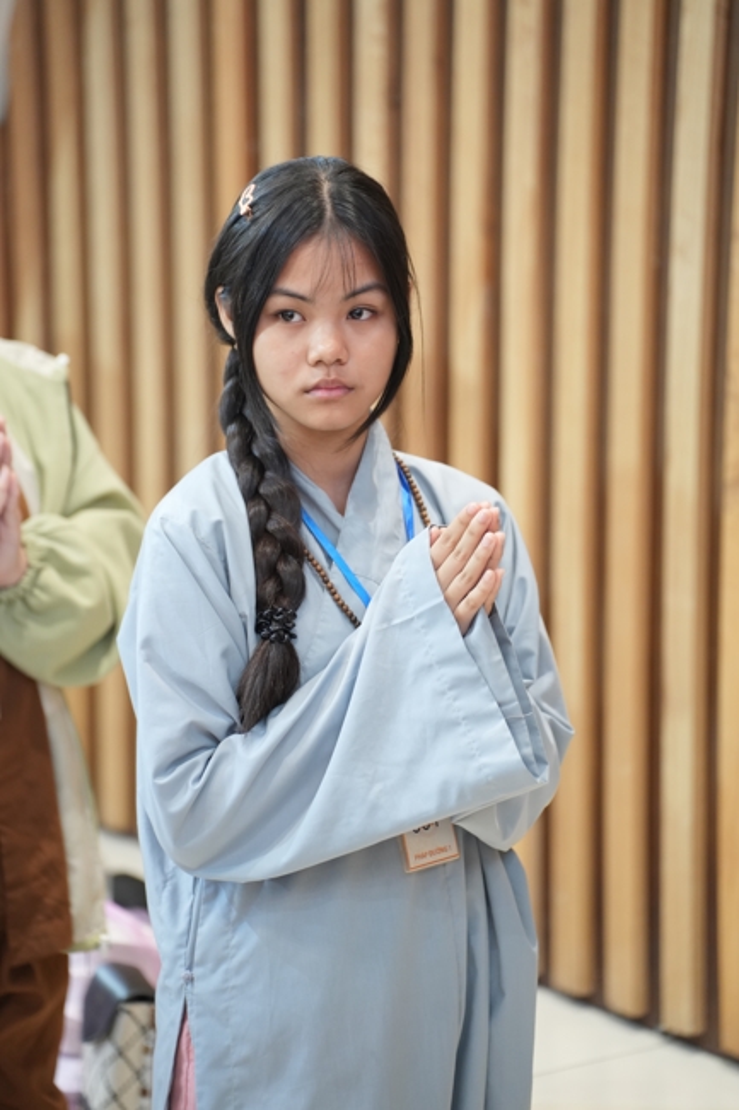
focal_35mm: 129
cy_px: 555
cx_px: 370
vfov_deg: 15.9
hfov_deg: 10.6
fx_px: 3974
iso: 2000
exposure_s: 1/50
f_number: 2.8
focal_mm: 129
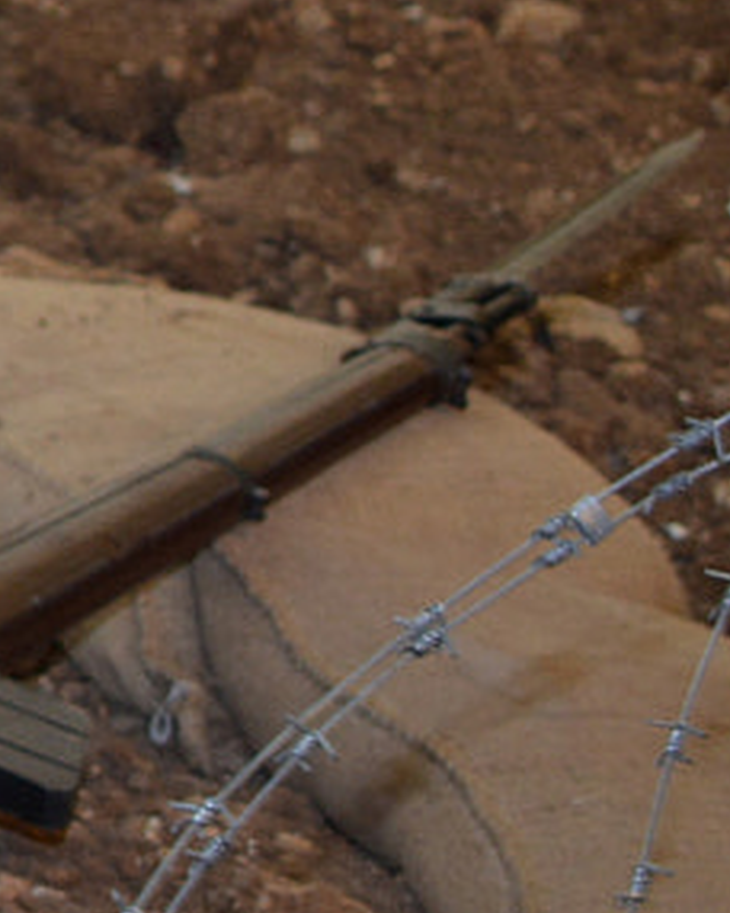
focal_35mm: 237
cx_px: -1678
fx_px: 6401
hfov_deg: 5.9
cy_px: -564
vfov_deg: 8.0
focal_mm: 30
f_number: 4.2
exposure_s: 1/10
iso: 400
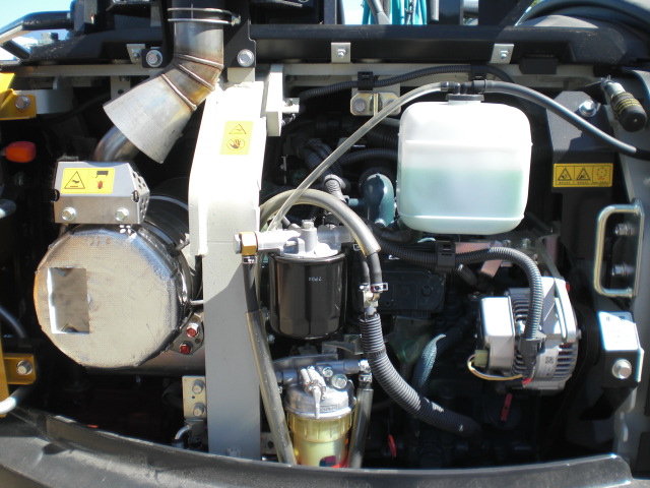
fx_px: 714
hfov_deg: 49.0
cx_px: 325
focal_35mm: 38
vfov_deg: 37.7
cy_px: 244
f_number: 3.1
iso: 64
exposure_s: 1/400
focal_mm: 6.3
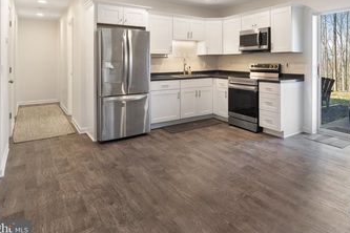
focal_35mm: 24
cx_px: 238
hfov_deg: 71.2
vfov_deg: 51.3
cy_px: 63
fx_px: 233
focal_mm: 16
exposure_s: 1/10
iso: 500
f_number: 8
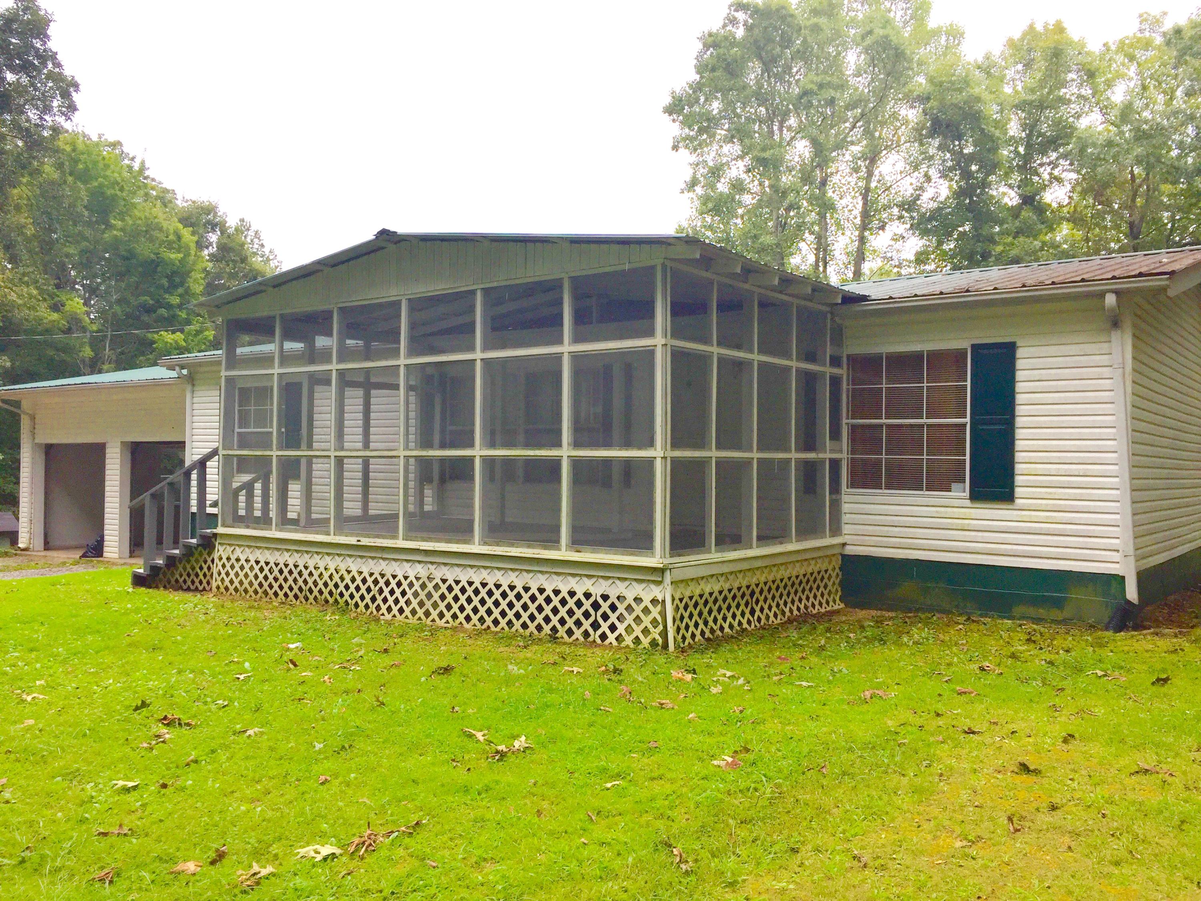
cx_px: 600
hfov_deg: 61.7
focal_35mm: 29
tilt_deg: -0.3
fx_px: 1006
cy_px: 450
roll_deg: -2.0
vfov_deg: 48.2
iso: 32
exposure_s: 1/439
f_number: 2.2
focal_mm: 4.15
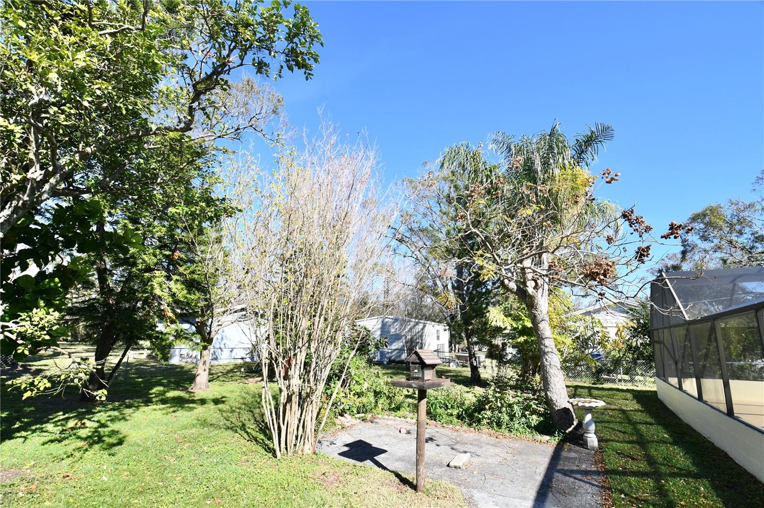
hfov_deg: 100.4
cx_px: 382
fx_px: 318
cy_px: 254
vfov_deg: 77.2
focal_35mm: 15
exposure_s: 1/125
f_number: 7.1
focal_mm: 10
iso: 64
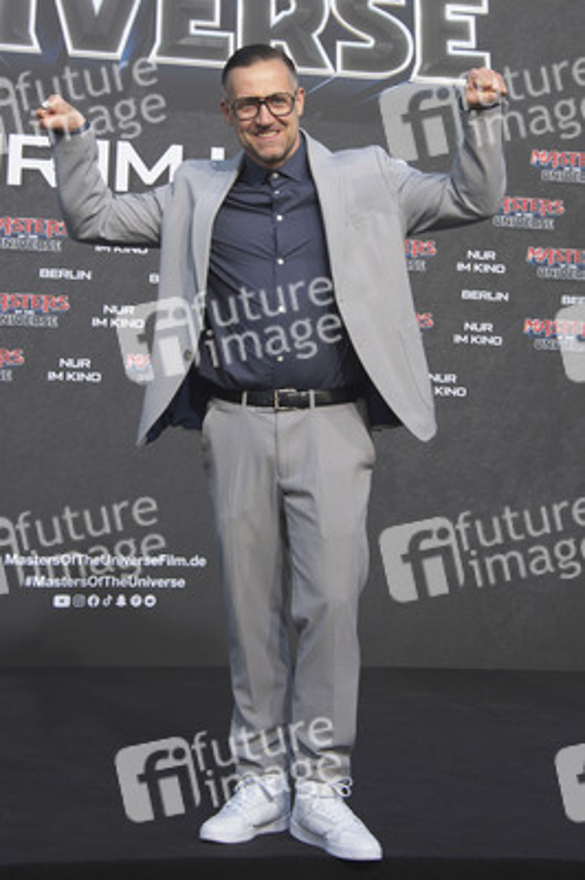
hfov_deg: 18.9
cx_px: 292
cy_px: 440
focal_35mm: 72
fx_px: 1758
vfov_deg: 28.1
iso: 320
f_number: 6.3
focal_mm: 72
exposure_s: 1/320
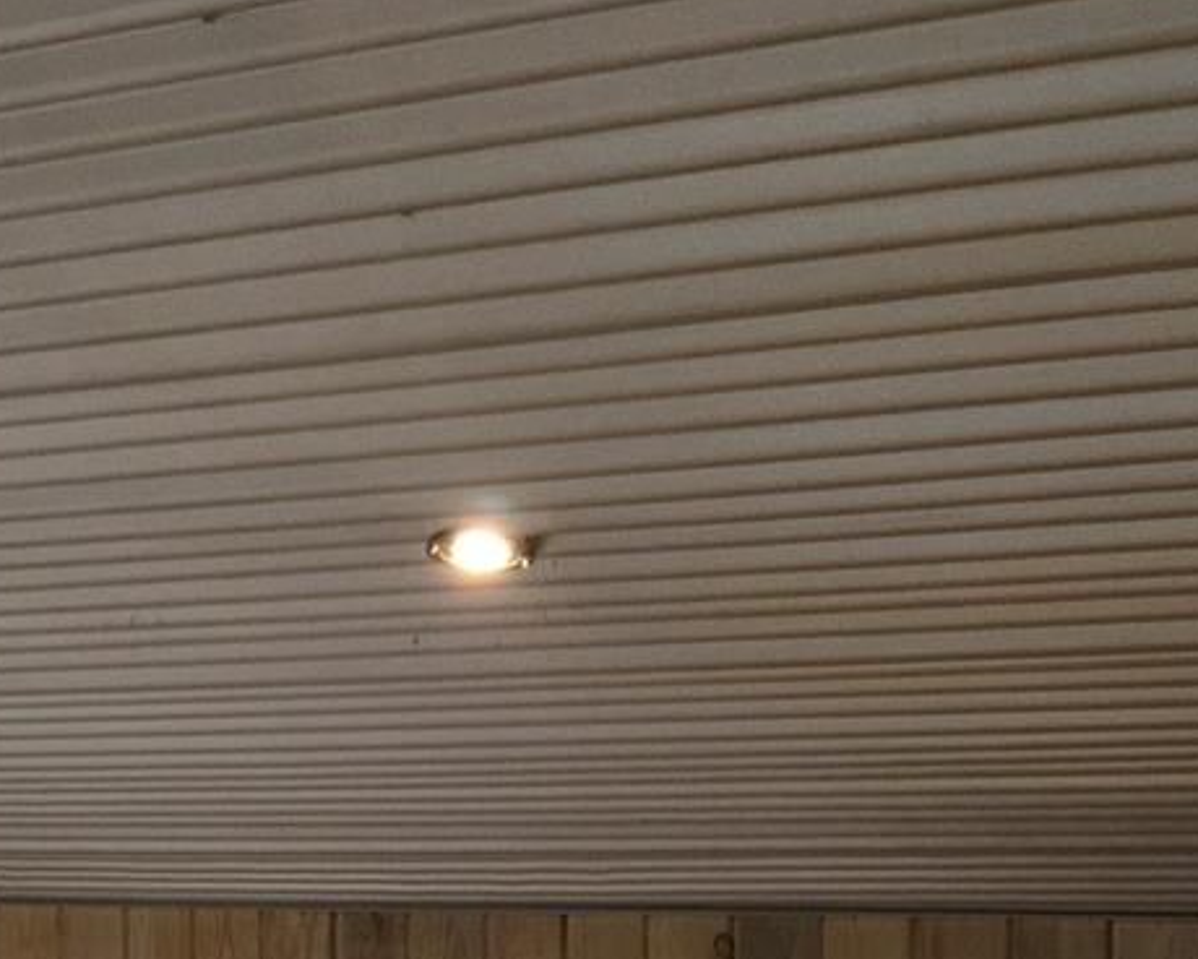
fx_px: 2659
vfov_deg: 16.5
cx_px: 47
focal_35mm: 75
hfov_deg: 24.4
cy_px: 1811
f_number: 1.8
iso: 800
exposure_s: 1/60
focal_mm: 5.4
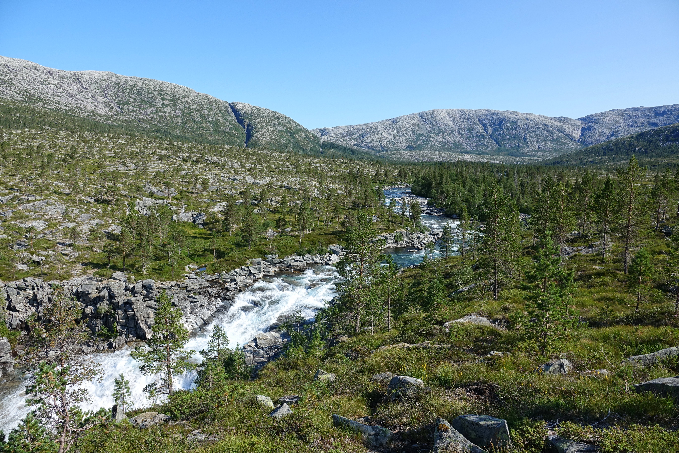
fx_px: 453
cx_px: 340
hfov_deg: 73.7
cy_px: 226
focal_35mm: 24
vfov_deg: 53.1
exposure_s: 1/640
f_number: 4
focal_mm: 8.8
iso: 100
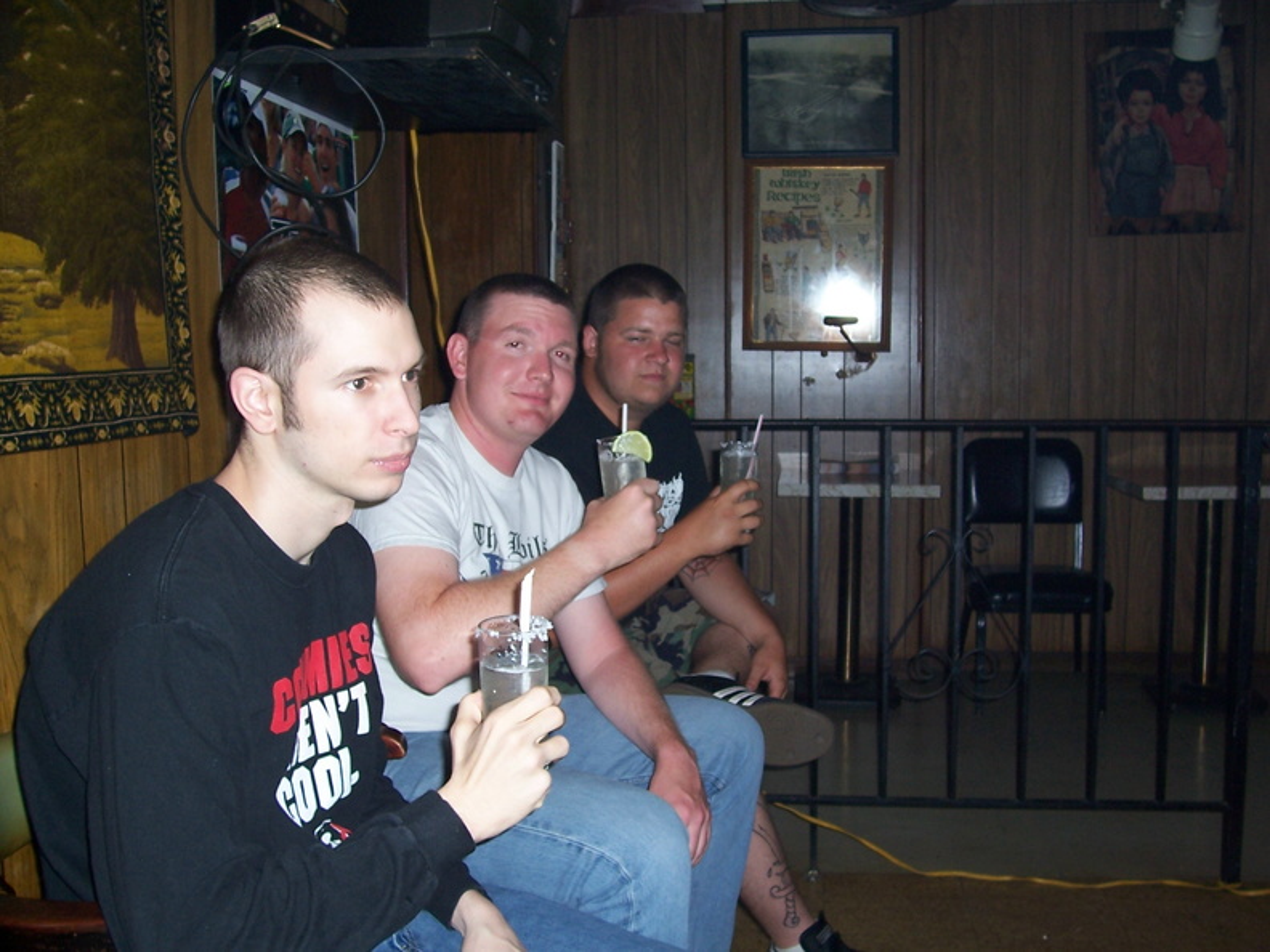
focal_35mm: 34
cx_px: 635
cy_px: 476
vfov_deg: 41.8
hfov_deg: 54.0
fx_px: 1247
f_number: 2.7
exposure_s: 1/60
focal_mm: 5.6
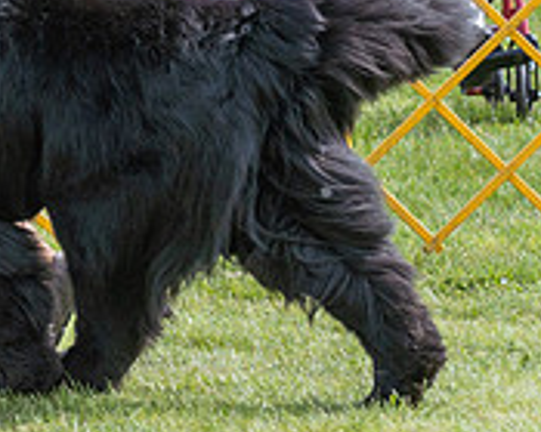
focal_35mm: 539
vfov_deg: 2.9
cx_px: -114
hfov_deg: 3.6
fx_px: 8630
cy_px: -109
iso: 320
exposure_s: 1/1250
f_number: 5.6
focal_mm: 138
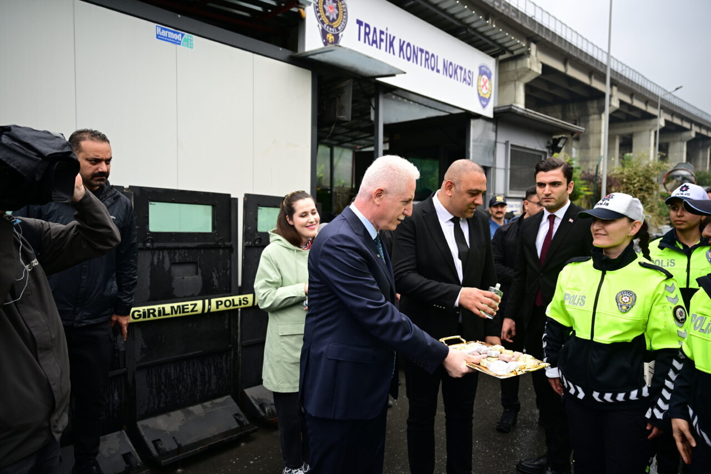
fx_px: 474
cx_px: 356
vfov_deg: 53.1
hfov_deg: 73.8
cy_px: 237
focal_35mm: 24
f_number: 2.8
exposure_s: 1/1250
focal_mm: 24
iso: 200
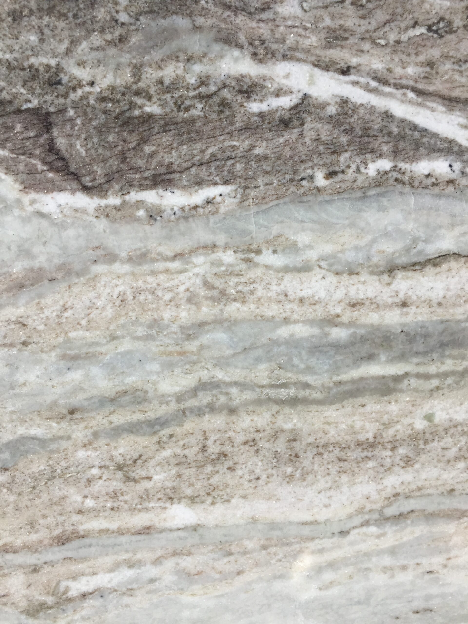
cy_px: 312
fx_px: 523
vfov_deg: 61.7
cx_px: 234
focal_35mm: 29
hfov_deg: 48.2
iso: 32
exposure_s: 1/2326
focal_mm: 4.15
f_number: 2.2
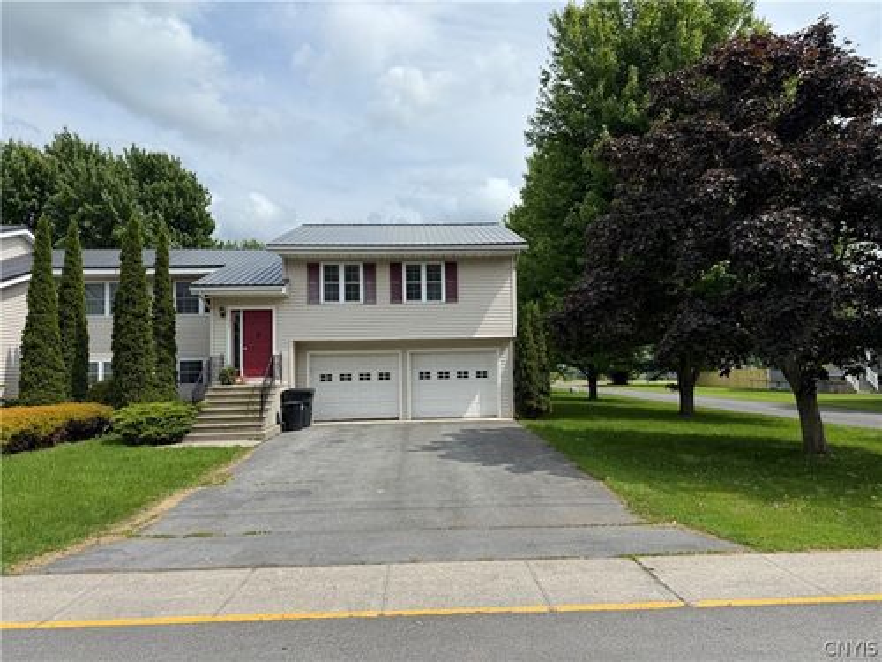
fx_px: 612
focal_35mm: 24
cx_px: 441
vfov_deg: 56.8
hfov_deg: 71.6
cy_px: 331
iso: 80
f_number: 1.78
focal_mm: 6.76
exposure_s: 1/6711
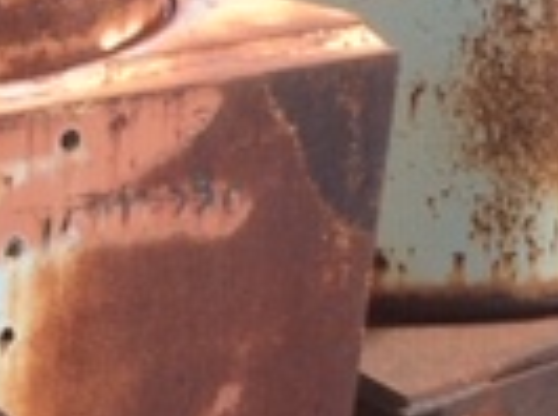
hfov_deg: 13.6
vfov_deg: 10.5
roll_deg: -2.7
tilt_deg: -23.8
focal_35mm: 140
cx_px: -159
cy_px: 315
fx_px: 2251
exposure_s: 1/1464
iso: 32
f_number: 2.2
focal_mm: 4.15
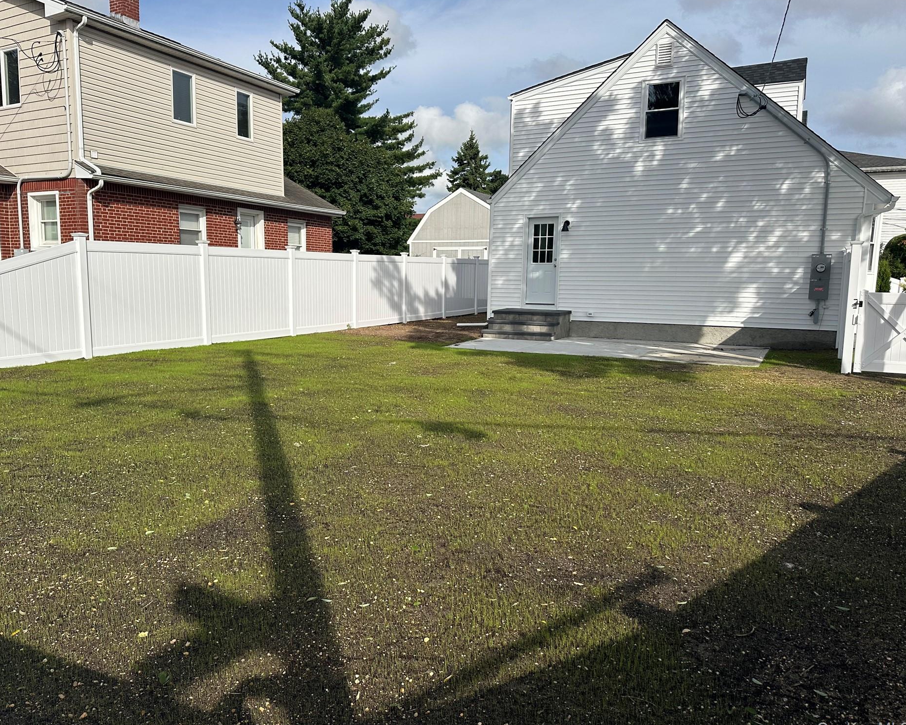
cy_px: 363
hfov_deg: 65.9
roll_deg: -0.8
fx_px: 697
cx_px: 414
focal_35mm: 26
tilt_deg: -6.4
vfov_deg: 54.9
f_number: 1.78
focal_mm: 6.86
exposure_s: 1/6211
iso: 80
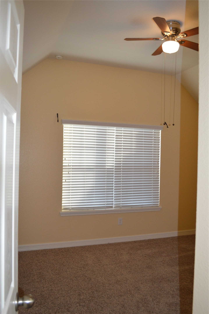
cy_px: 157
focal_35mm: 30
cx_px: 104
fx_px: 262
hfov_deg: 43.5
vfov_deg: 62.0
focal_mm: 20
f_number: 4
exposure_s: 1/100
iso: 400
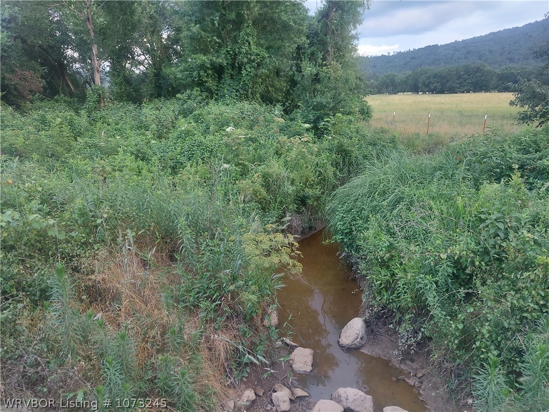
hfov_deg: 71.6
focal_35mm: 24
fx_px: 381
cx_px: 274
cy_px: 206
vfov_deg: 56.8
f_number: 1.8
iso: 100
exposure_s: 1/50
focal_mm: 5.23
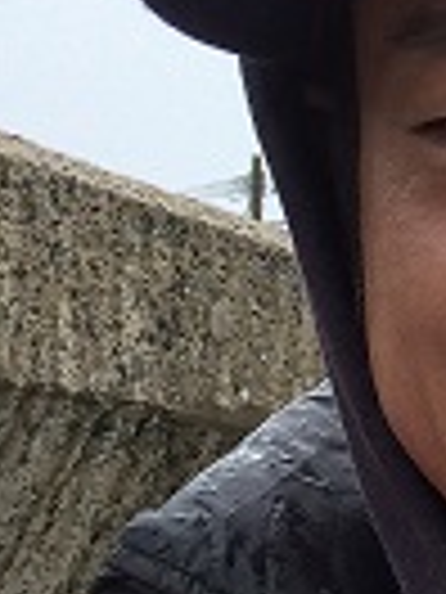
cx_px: 1329
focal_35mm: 185
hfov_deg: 7.2
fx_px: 3178
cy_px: 616
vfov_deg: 10.6
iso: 32
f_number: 2.2
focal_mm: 4.12
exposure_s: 1/150
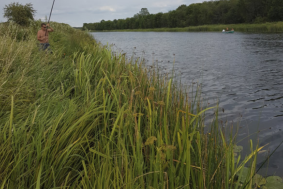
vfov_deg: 35.1
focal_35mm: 37
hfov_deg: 51.9
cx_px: 138
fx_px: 291
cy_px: 46
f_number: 1.7
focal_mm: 4.2
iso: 40
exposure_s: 1/2036
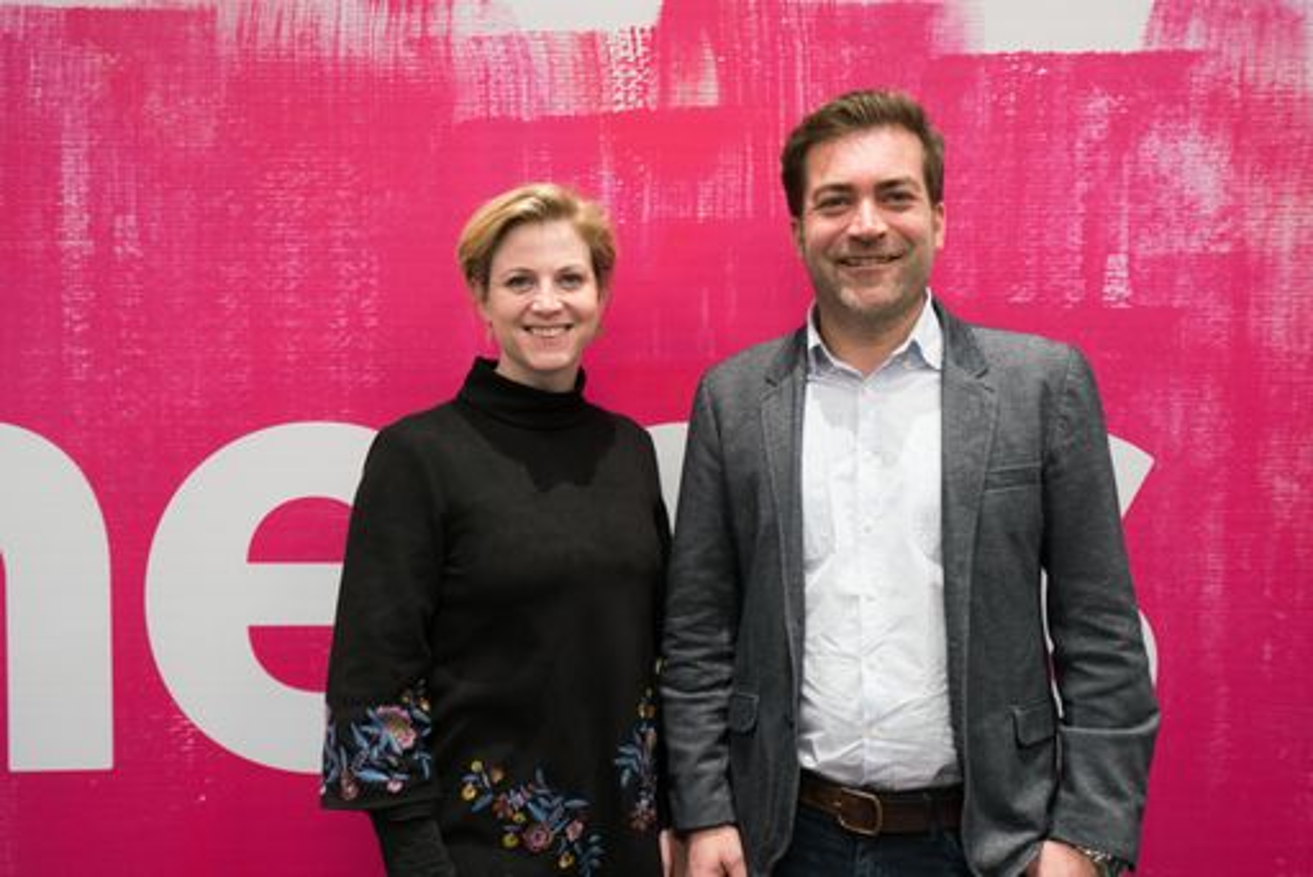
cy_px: 438
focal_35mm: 35
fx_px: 1277
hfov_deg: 54.4
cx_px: 656
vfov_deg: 37.9
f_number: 4
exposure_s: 1/80
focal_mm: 35
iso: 1600
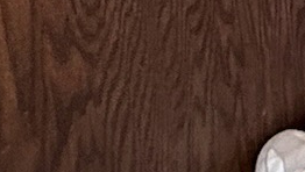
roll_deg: -1.1
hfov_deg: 14.1
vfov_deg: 7.2
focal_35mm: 119
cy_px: -546
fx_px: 963
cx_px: 667
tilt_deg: -4.9
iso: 320
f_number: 2.2
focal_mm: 2.22
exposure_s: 1/82
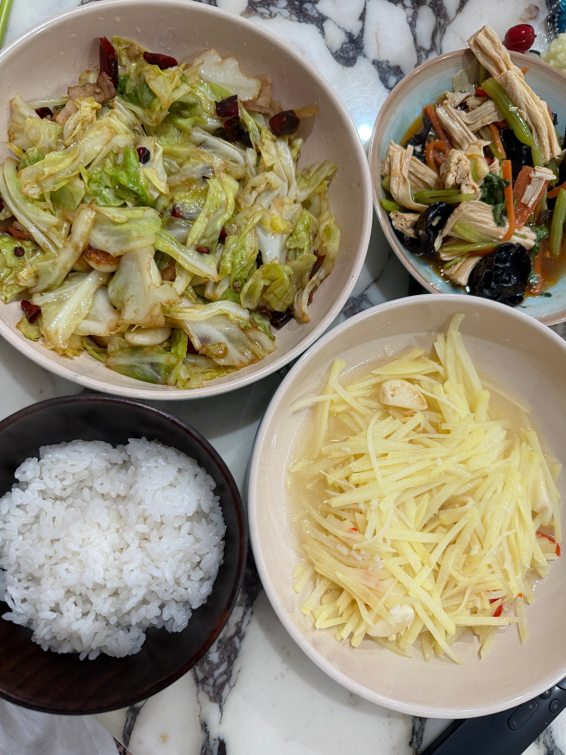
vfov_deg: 71.6
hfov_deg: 56.8
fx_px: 523
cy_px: 378
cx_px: 283
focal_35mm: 24
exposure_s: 1/50
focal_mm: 6.76
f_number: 1.78
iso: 200
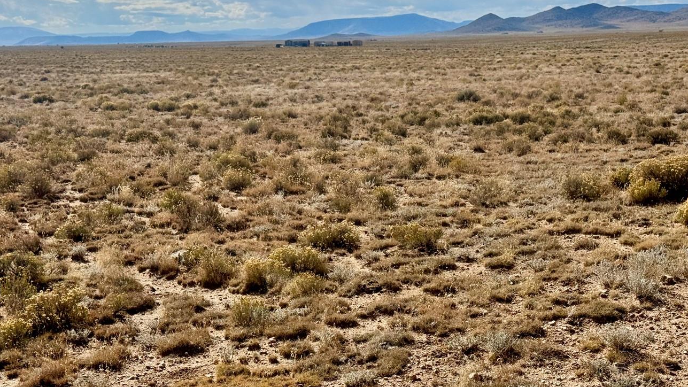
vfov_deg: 18.5
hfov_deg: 32.3
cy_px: 189
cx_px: 392
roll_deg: +2.1
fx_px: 1186
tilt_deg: -7.5
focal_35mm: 65
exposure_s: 1/9009
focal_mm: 6.76
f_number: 1.78
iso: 80
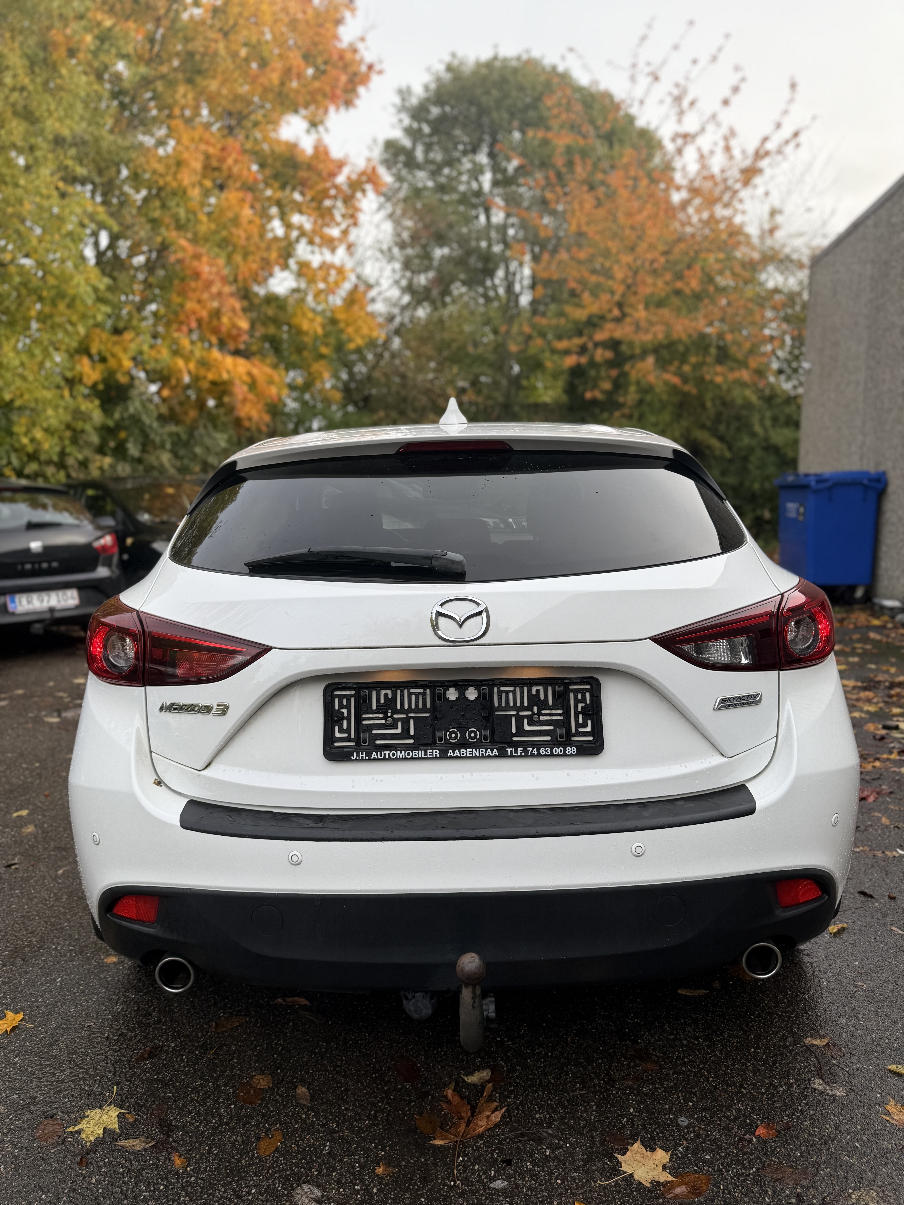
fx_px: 836
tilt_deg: -6.9
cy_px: 602
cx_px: 452
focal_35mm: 24
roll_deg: +0.3
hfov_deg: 56.8
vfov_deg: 71.6
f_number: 1.78
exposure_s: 1/702
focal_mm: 6.76
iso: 80
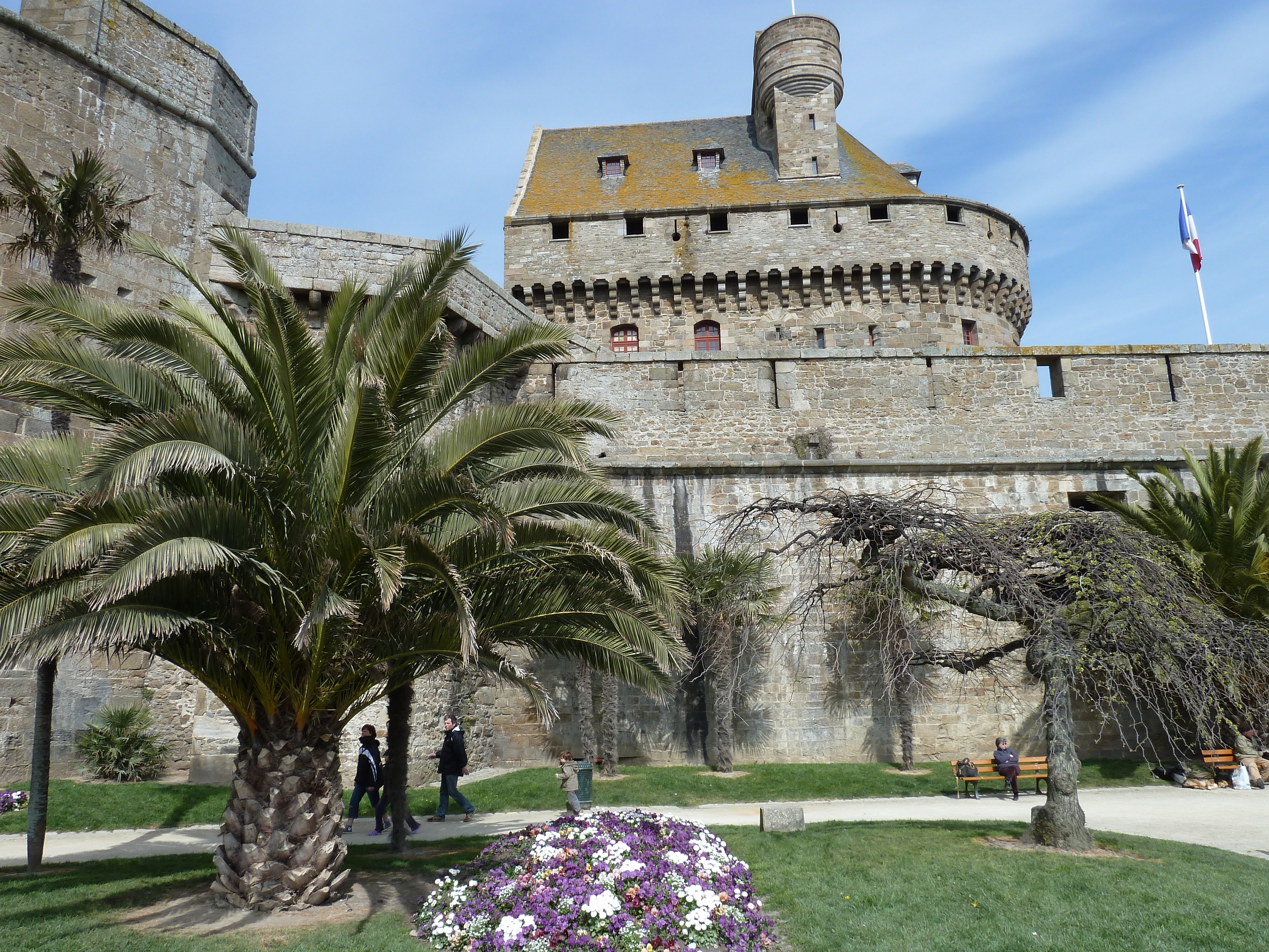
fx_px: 916
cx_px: 634
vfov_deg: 54.9
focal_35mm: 25
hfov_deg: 69.4
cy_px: 476
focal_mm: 4.1
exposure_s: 1/400
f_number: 4.5
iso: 80
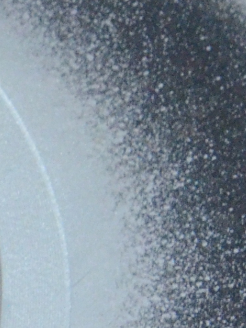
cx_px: -544
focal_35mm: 451
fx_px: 4276
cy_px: 434
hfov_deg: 3.2
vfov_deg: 4.4
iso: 2500
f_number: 14
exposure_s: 1/50
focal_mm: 38
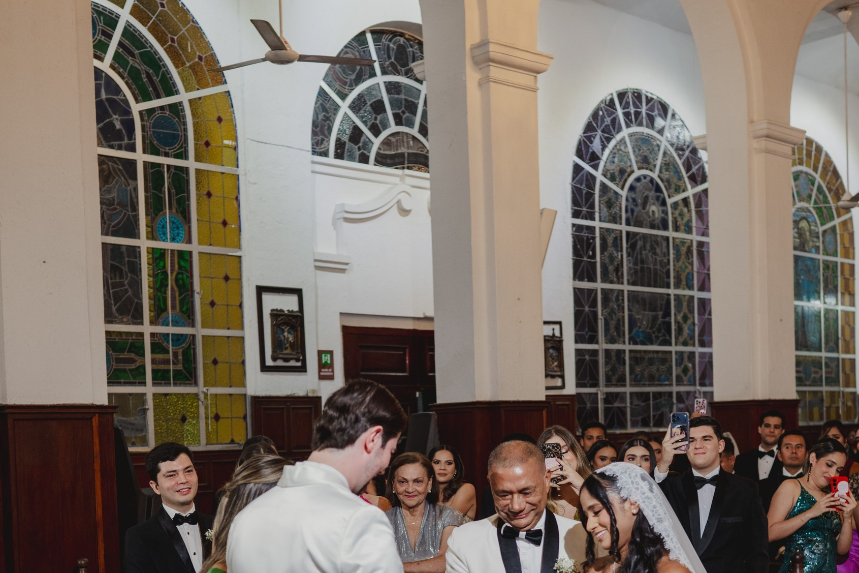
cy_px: 497
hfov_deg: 37.5
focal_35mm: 53
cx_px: 431
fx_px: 1264
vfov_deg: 24.9
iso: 640
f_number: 2.8
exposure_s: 1/125
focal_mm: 35
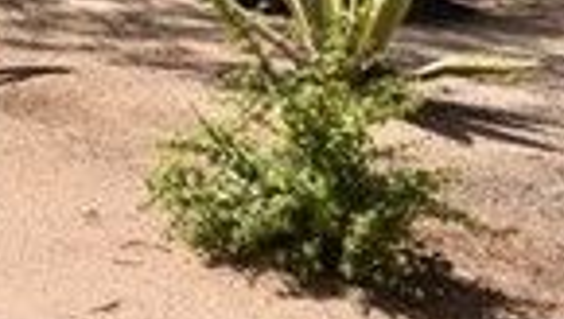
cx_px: -1175
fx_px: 2875
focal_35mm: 192
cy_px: -807
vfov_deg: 5.7
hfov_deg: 8.9
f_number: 8
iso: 100
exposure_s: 1/200
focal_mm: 26
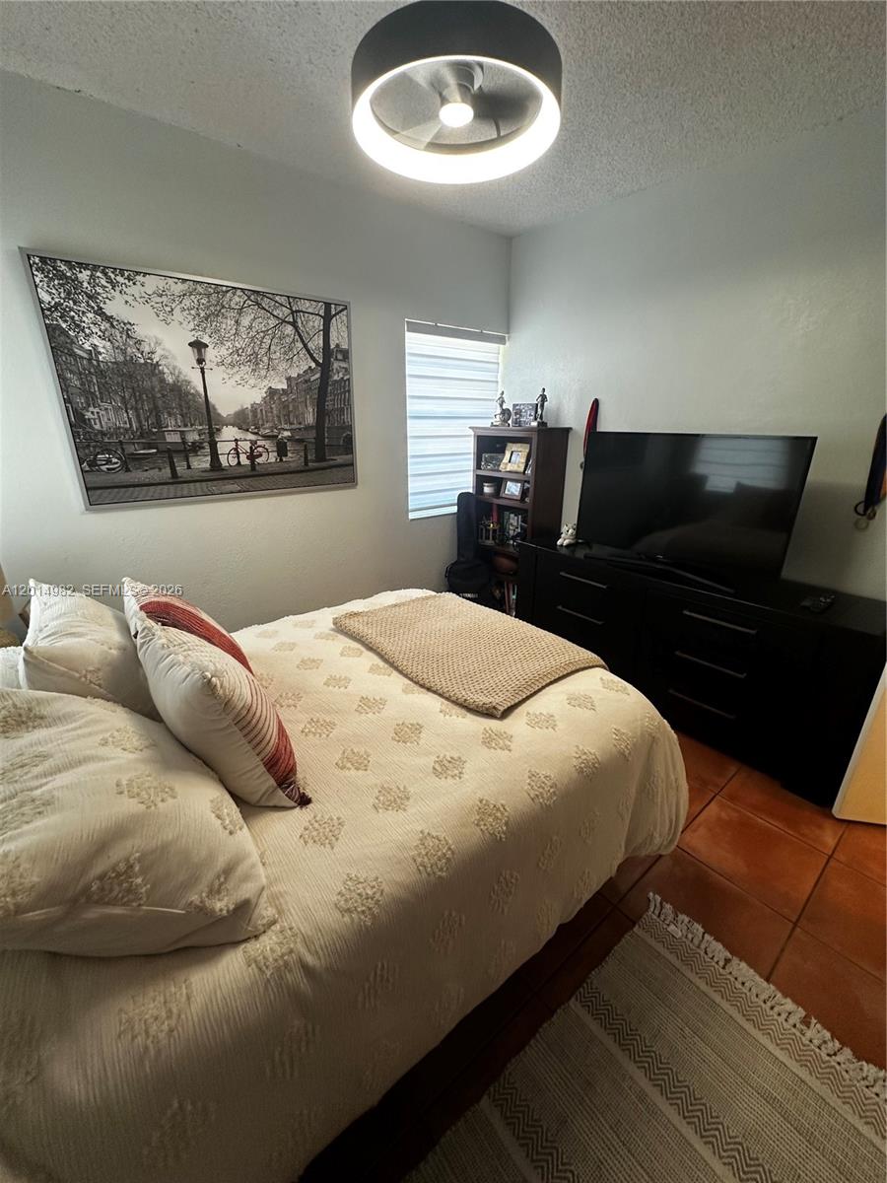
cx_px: 444
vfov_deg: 102.1
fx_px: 478
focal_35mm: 14
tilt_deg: -19.1
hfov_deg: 85.7
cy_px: 592
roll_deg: -1.8
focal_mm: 2.22
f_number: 2.2
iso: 160
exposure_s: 1/60
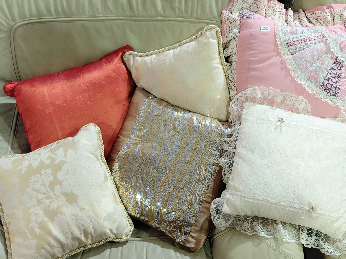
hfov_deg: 69.4
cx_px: 173
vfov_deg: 54.9
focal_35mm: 25
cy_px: 130
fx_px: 250
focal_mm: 4.69
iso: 200
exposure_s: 1/120
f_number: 1.8
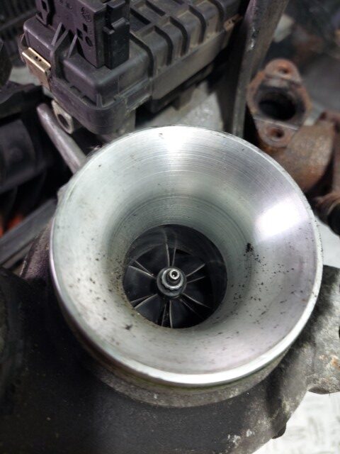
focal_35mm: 25
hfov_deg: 54.9
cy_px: 227
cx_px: 170
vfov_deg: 69.4
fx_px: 327
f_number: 1.8
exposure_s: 1/50
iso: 50
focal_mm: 5.23
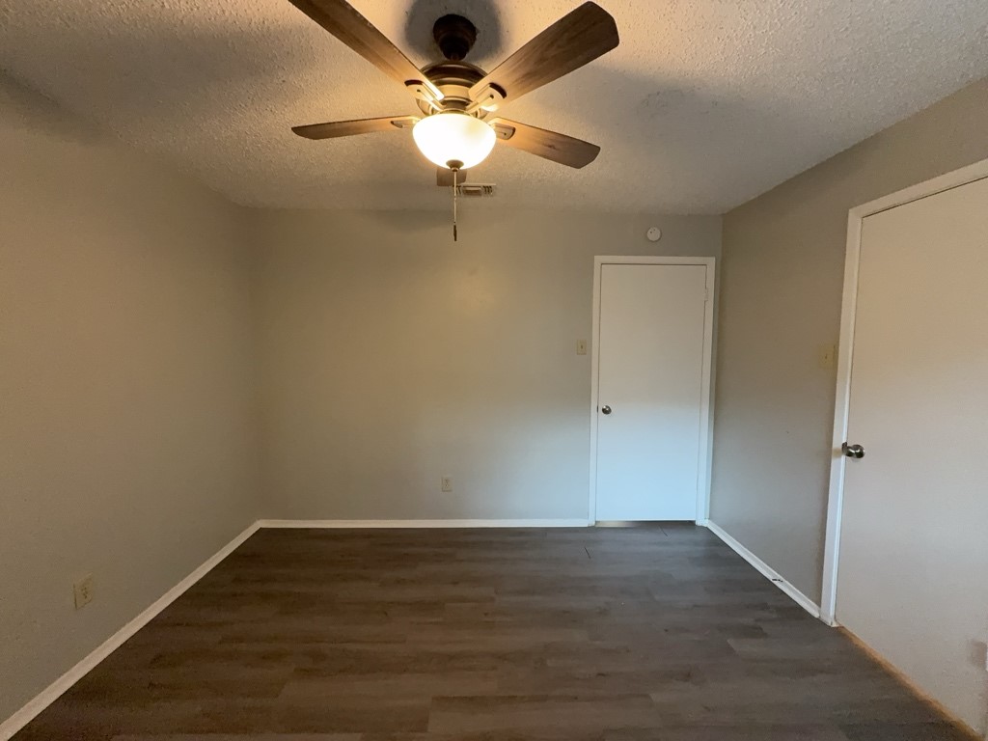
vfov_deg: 85.7
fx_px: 400
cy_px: 370
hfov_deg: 102.1
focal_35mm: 14
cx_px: 494
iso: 500
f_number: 2.2
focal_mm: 2.22
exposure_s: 1/60
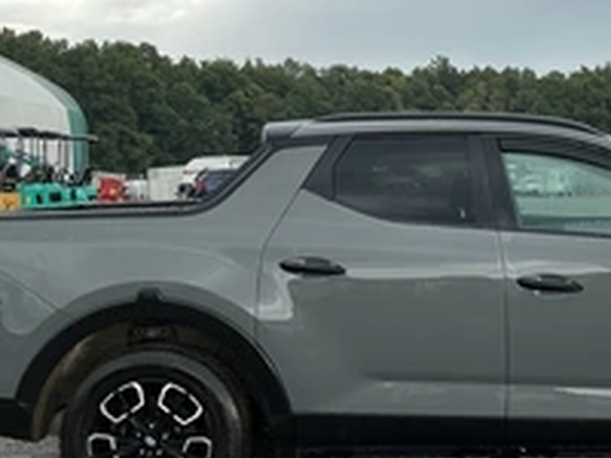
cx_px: 489
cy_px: 165
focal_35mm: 56
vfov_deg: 26.0
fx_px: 988
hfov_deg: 33.4
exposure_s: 1/446
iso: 25
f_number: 1.8
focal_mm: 3
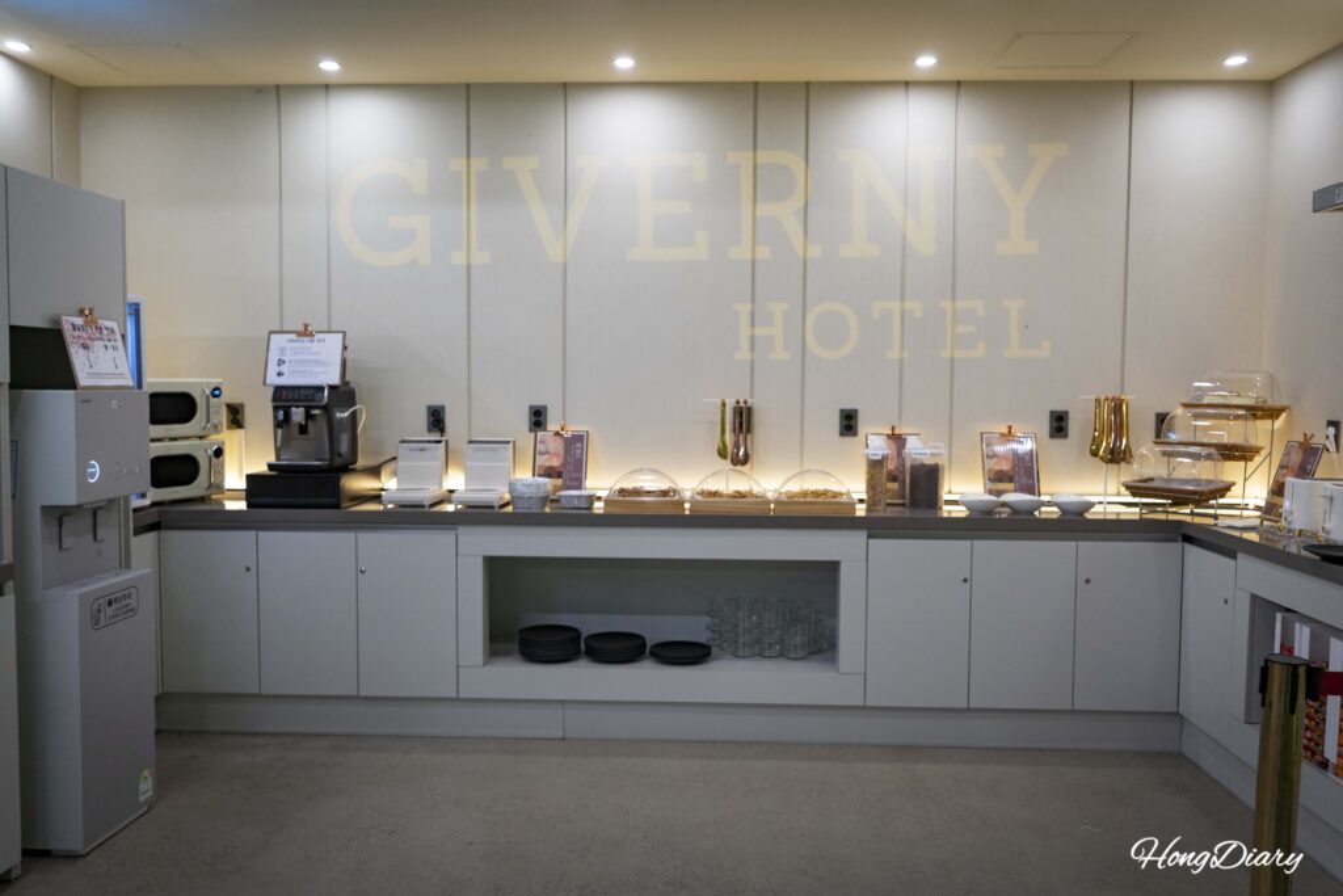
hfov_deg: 65.5
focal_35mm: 28
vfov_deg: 46.4
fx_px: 1045
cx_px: 672
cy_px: 448
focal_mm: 28
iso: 1600
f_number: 4
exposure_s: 1/160
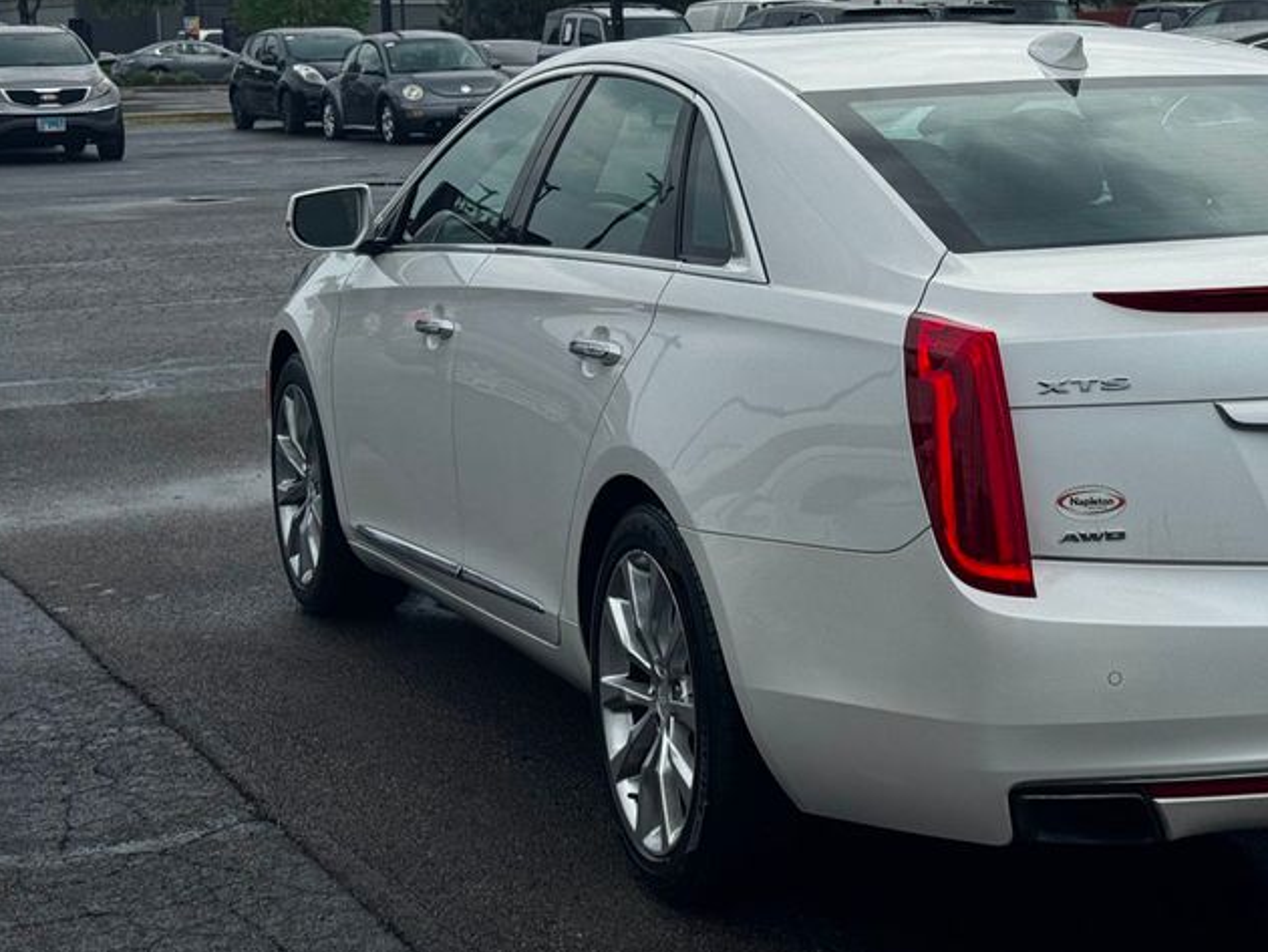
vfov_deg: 18.8
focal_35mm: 78
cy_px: 306
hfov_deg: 24.6
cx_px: 1012
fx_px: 2858
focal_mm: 6.76
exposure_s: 1/5376
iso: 64
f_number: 1.78
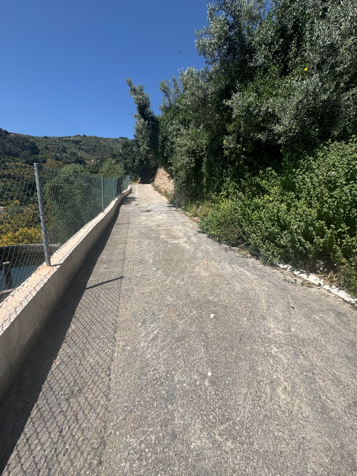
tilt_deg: -13.6
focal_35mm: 14
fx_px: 193
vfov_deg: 102.1
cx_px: 178
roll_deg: -0.5
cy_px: 238
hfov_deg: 85.7
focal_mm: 2.22
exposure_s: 1/2273
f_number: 2.2
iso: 50
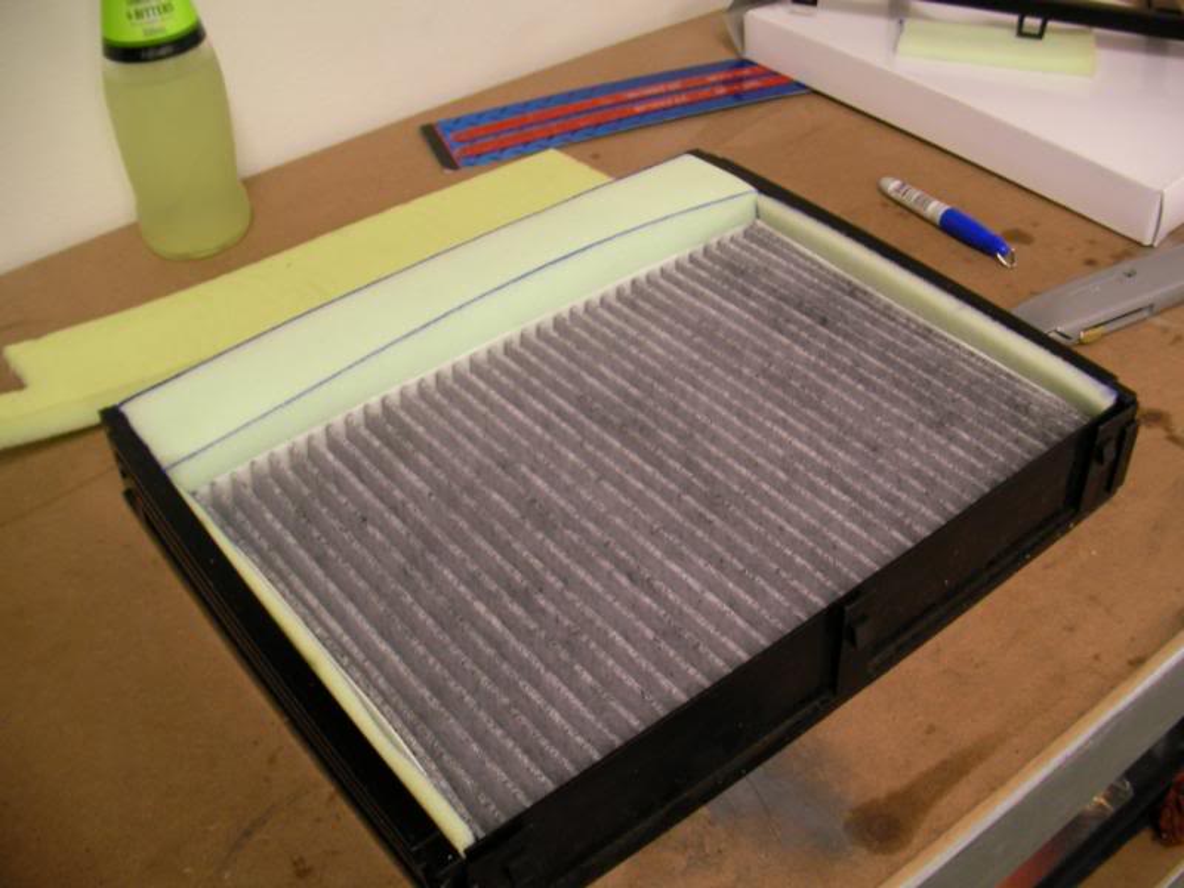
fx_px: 1402
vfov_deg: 35.1
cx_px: 592
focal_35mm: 41
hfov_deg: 45.8
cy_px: 444
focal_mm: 6.3
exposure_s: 1/5.7
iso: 100
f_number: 3.5
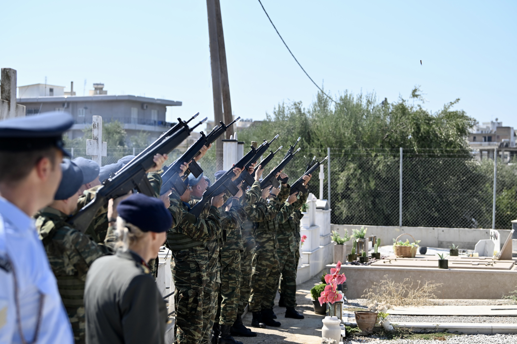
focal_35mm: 70
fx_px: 1005
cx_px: 258
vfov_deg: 19.5
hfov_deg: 28.8
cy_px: 172
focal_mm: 70
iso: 200
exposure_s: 1/1600
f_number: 4.5
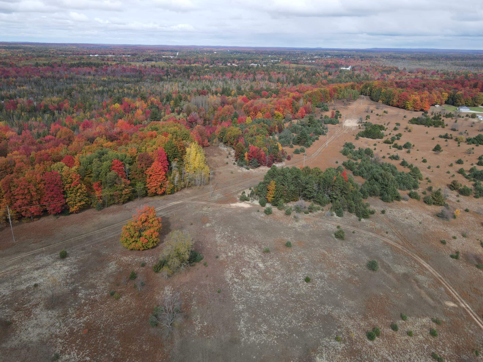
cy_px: 178
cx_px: 234
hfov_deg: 69.4
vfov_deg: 54.9
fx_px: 349
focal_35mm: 25
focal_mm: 4.5
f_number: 2.8
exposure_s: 1/25
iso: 100
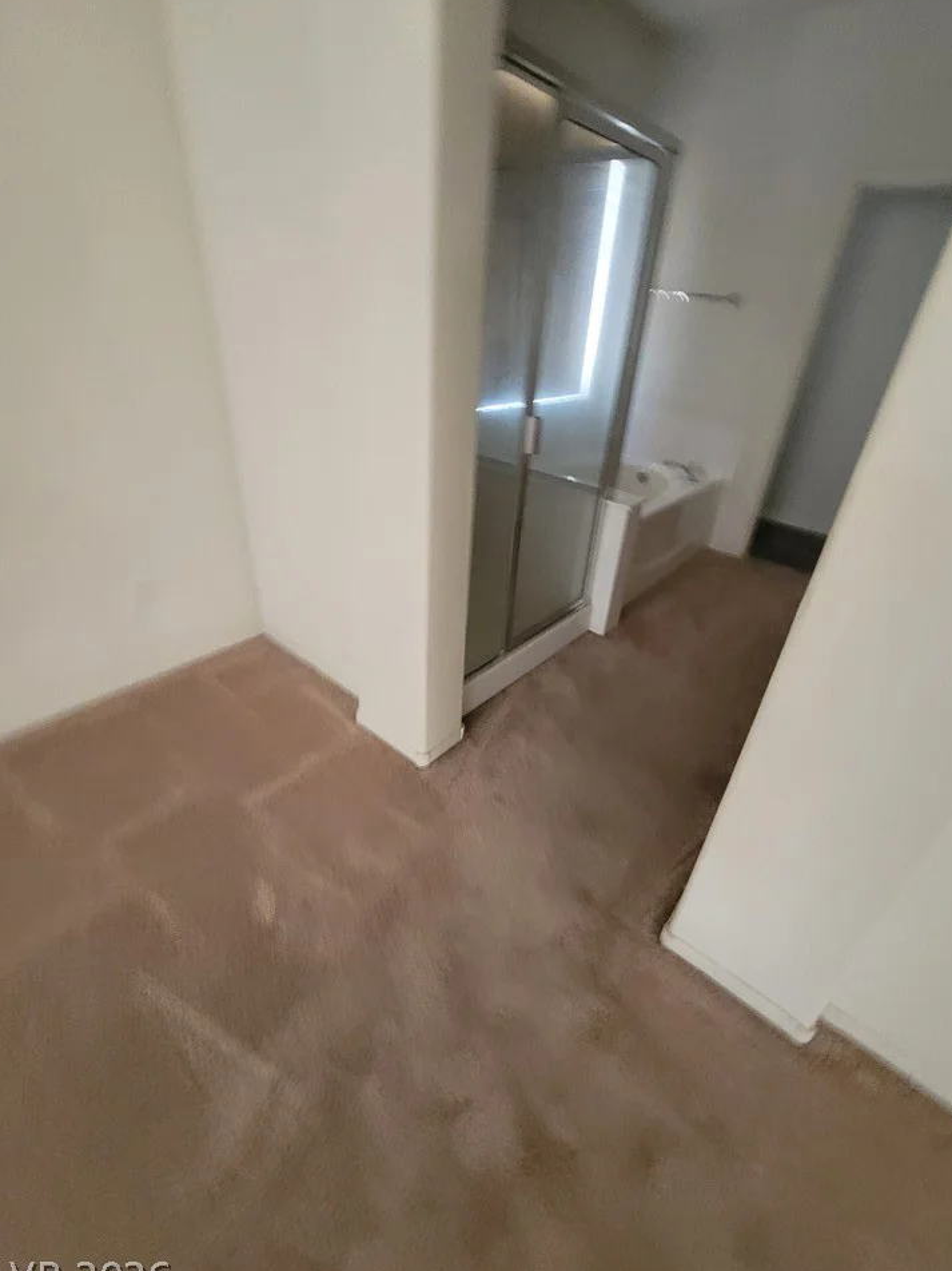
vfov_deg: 102.1
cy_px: 623
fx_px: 513
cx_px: 491
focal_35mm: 14
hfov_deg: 85.6
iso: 400
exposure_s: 1/30
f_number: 2.2
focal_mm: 2.2
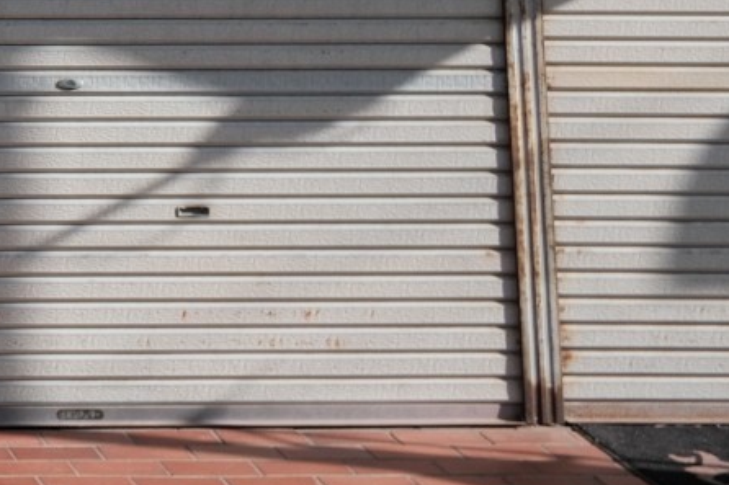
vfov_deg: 10.9
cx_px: -597
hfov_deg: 14.7
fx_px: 2449
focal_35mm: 121
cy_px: -234
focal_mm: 18
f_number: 5.6
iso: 250
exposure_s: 1/500
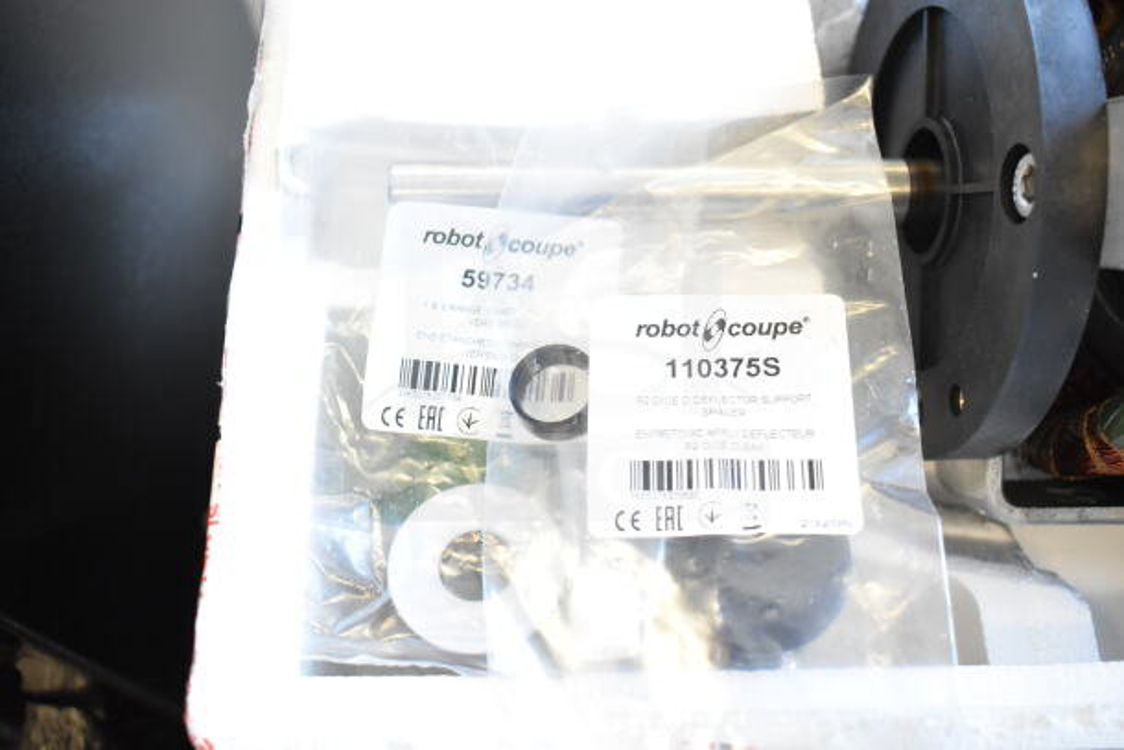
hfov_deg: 49.5
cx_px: 562
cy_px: 375
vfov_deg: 34.2
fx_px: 1218
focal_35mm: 39
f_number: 4.5
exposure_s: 1/80
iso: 1600
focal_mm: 26
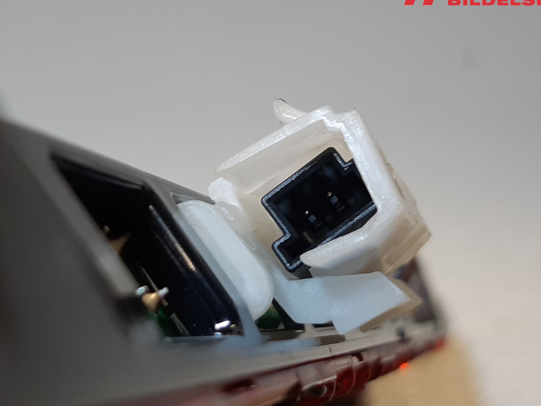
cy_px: 200
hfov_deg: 56.8
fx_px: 500
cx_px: 271
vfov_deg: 44.2
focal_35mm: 32
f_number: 1.7
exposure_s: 1/50
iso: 50
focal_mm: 3.93
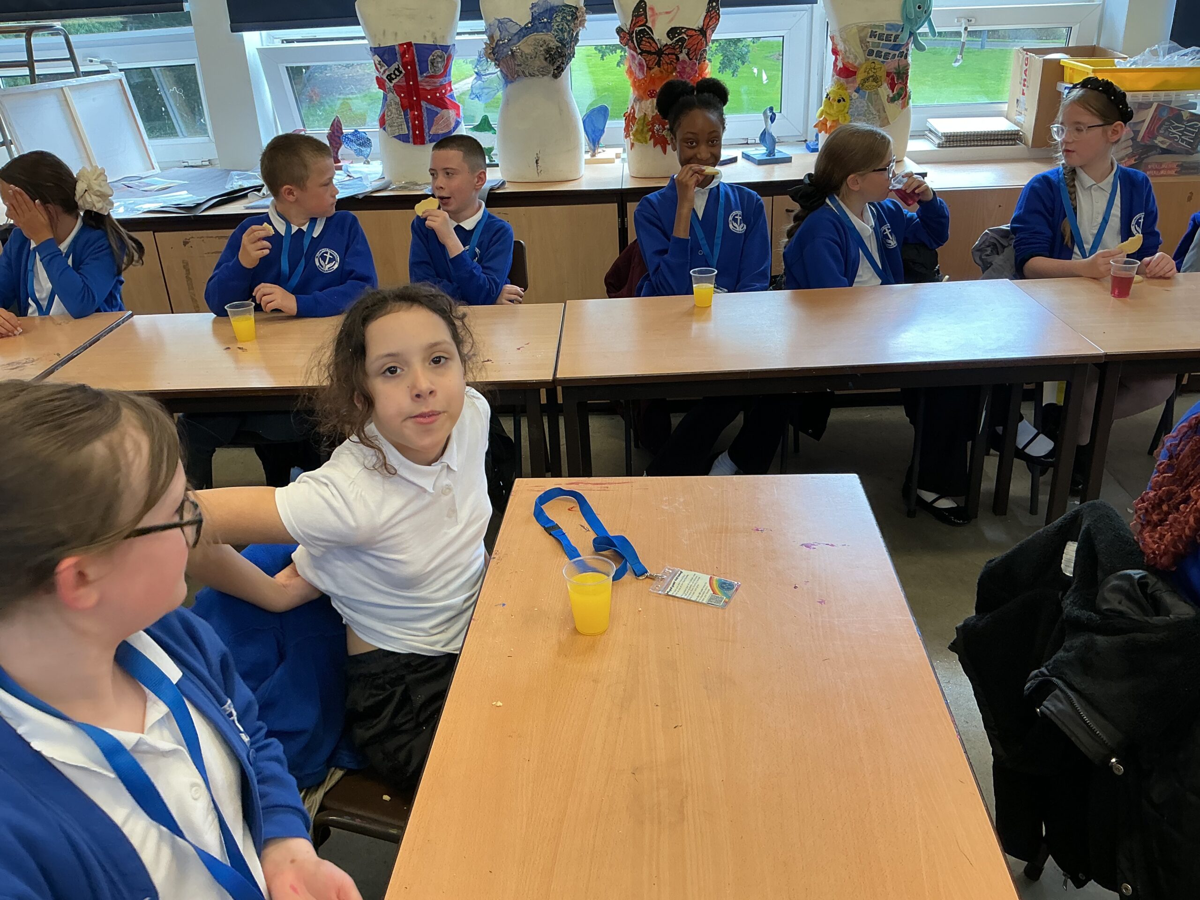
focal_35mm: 29
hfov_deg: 61.7
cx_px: 600
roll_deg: +3.0
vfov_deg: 48.2
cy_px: 450
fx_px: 1005
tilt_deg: -26.4
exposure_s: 1/60
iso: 50
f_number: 1.8
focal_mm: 3
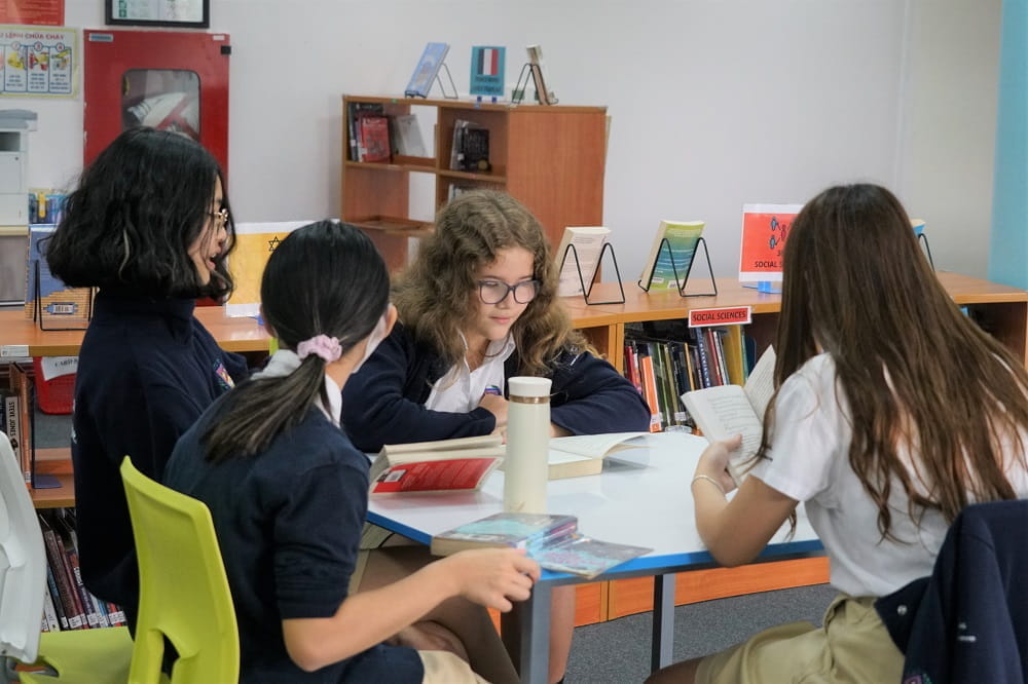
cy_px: 342
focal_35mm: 61
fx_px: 1741
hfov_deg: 32.9
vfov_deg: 22.2
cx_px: 514
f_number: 5
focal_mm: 61
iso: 3200
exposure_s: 1/160
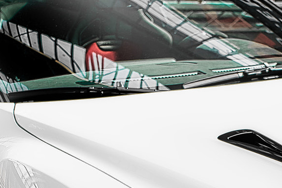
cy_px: 181
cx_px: 220
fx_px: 760
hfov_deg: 20.8
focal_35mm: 97
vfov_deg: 13.9
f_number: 2.8
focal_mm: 35
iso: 100
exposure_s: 1/80
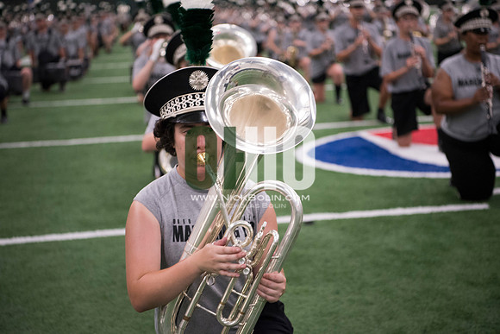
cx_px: 250
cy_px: 167
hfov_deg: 28.8
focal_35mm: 70
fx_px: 972
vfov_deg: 19.5
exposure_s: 1/200
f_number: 3.2
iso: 3200
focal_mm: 70
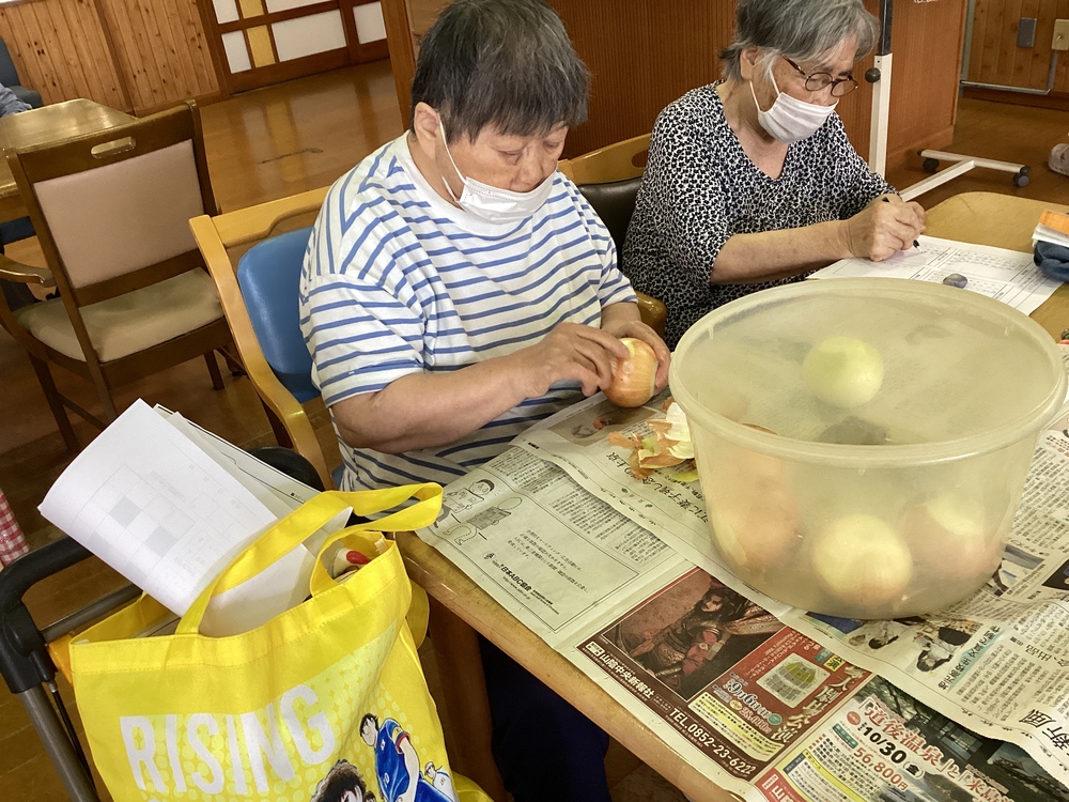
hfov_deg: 58.4
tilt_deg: -30.3
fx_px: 957
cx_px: 534
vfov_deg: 45.4
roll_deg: +7.3
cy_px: 401
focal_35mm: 31
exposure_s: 1/60
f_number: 2.4
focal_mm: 3.3
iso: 125
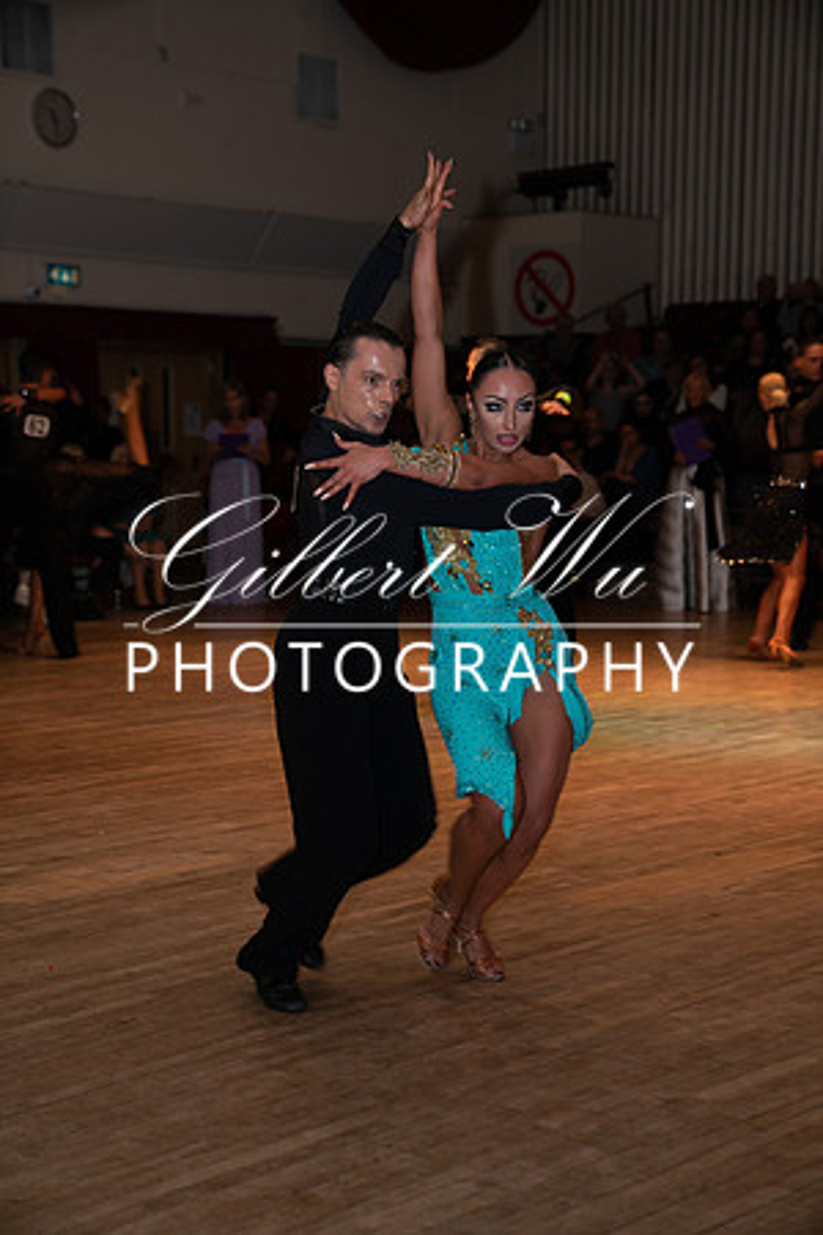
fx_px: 2400
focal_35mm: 70
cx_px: 412
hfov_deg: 19.5
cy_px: 618
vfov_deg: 28.8
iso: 200
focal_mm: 70
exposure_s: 1/100
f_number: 3.5
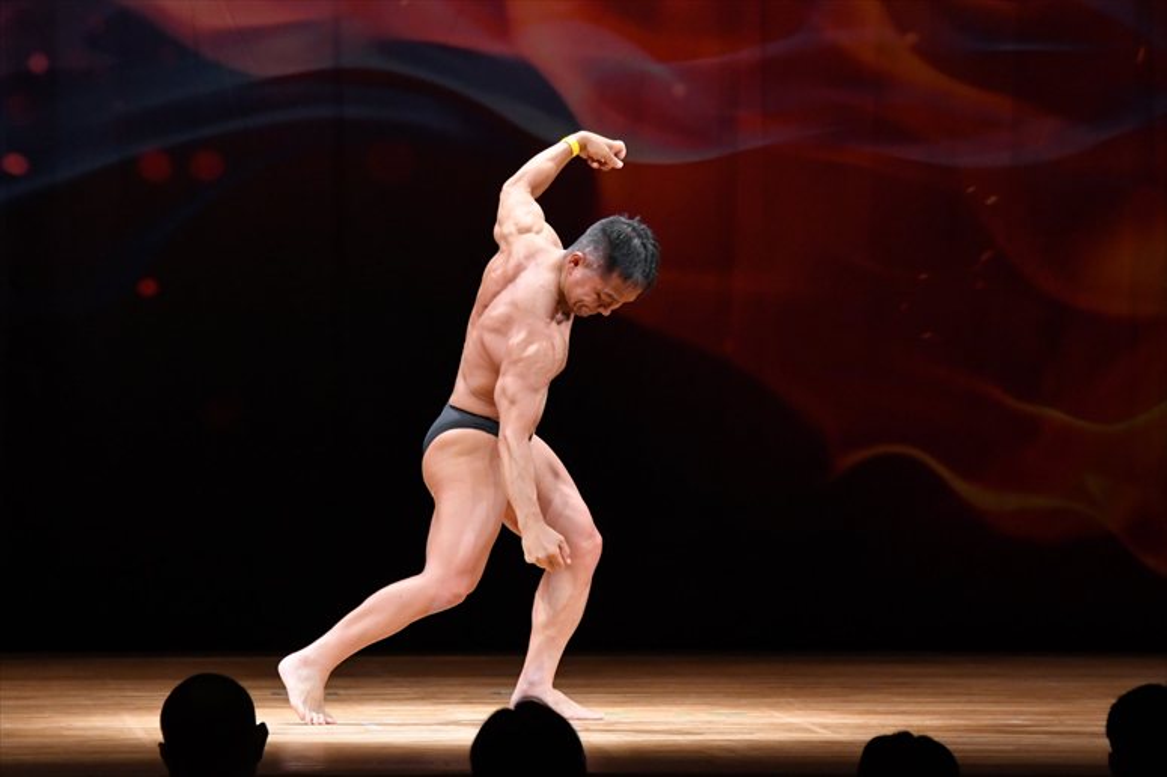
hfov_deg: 8.1
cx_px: 584
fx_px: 8262
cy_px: 388
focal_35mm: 255
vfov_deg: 5.4
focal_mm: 170
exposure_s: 1/400
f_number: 5.6
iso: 4000
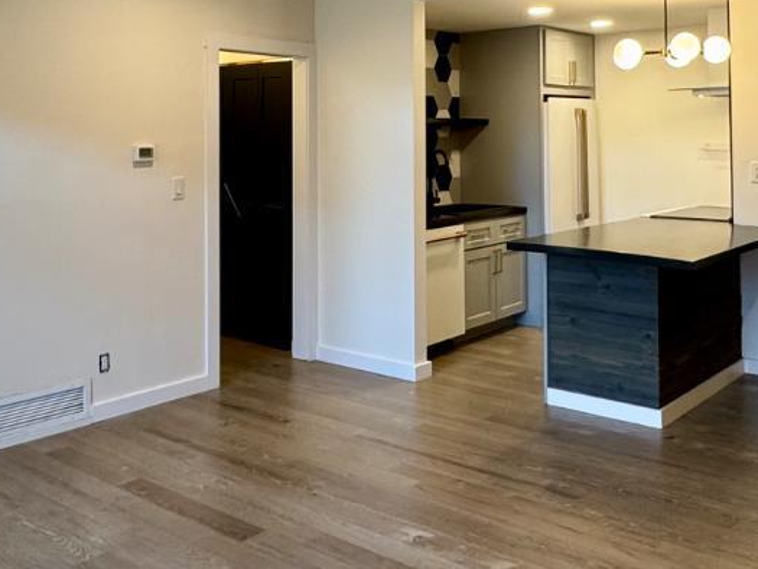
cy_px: 112
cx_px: 348
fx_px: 876
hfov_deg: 46.7
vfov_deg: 34.8
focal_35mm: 40
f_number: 2.2
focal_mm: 2.22
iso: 200
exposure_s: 1/60
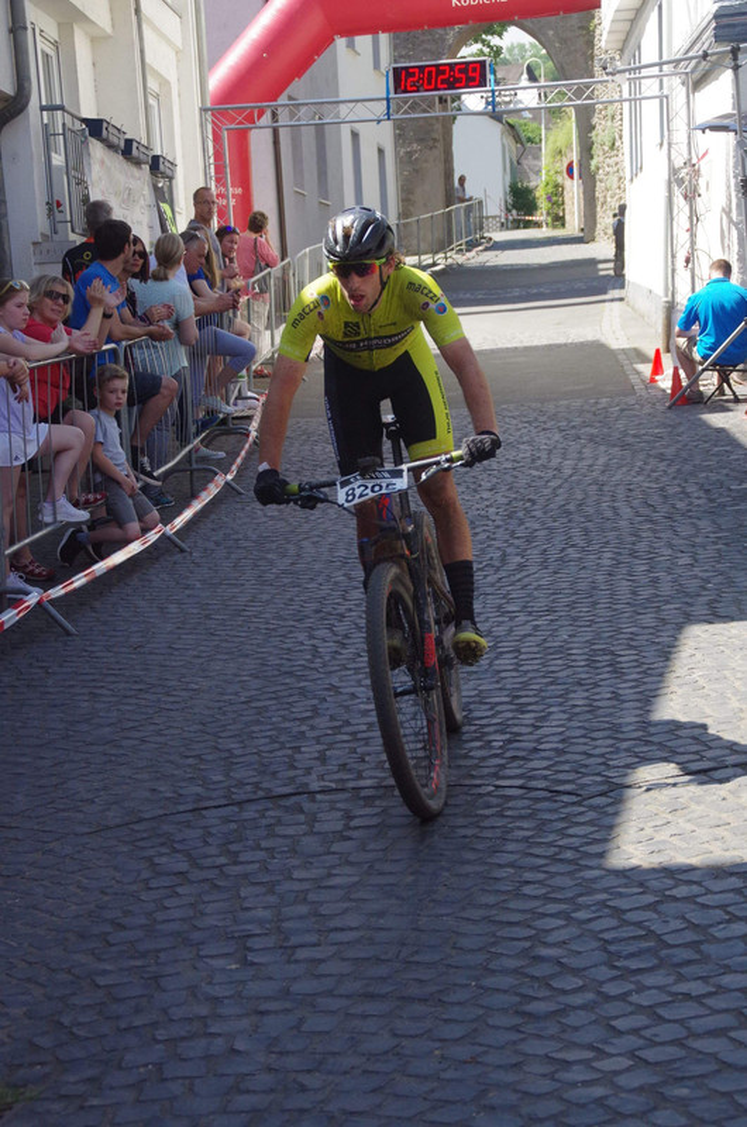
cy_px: 564
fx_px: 2563
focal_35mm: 82
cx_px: 374
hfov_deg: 16.6
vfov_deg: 24.8
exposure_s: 1/800
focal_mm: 55
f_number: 7.1
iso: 800
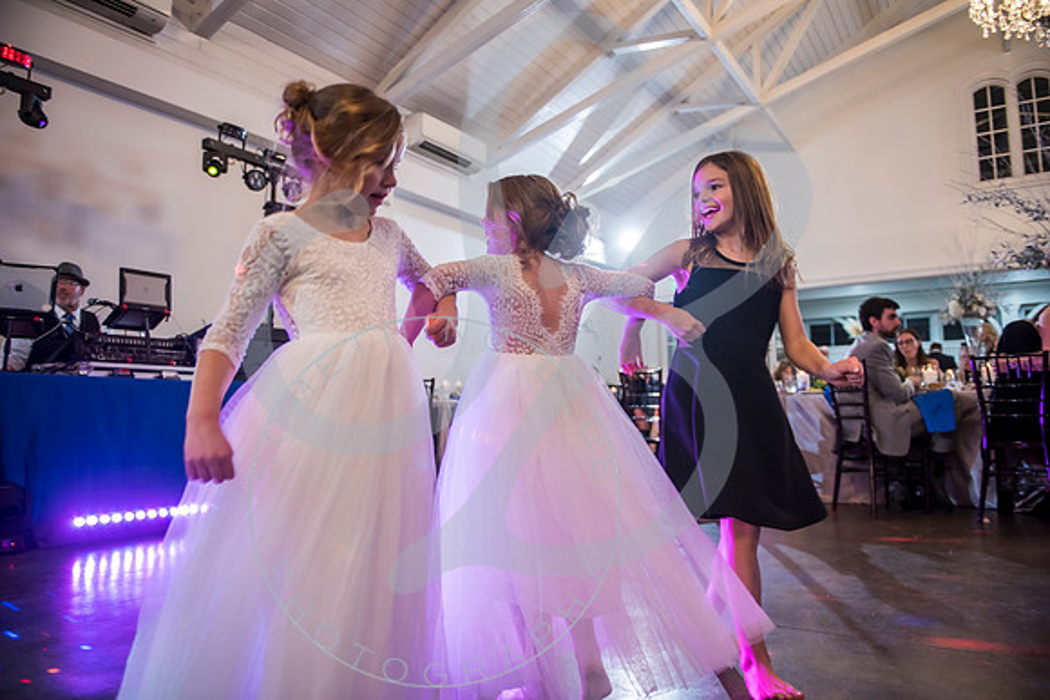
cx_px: 525
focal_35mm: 24
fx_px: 700
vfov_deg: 53.2
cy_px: 350
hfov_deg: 73.7
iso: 1000
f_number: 2.8
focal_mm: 24
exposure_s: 1/125
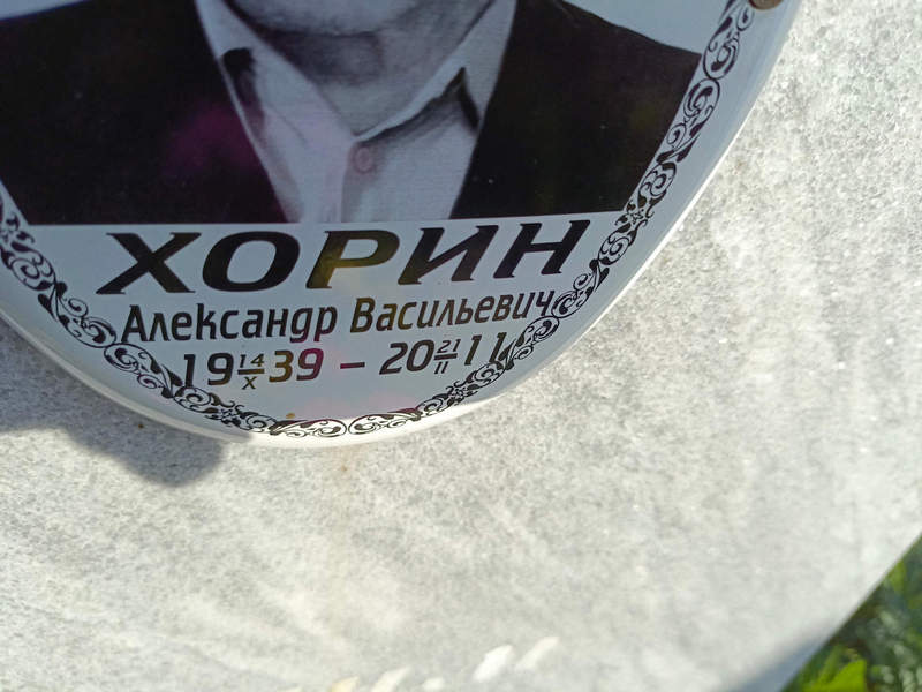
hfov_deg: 69.4
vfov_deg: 54.9
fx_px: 666
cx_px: 461
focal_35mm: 25
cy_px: 346
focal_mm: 4.76
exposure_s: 1/1070
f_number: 1.69
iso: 117
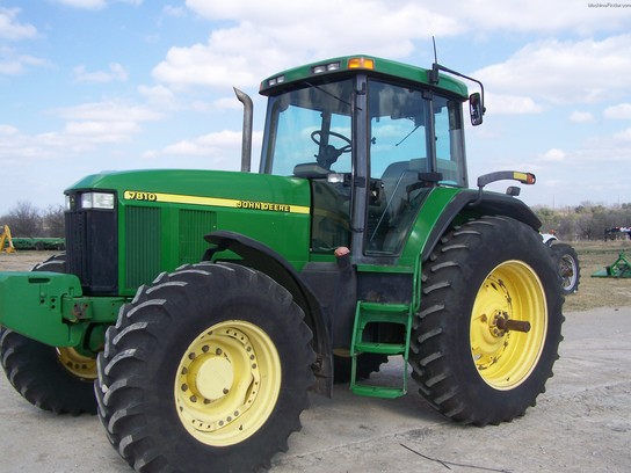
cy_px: 236
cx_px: 316
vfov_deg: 37.7
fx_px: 693
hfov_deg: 49.0
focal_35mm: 38
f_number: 4
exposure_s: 1/400
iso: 64
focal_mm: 6.3
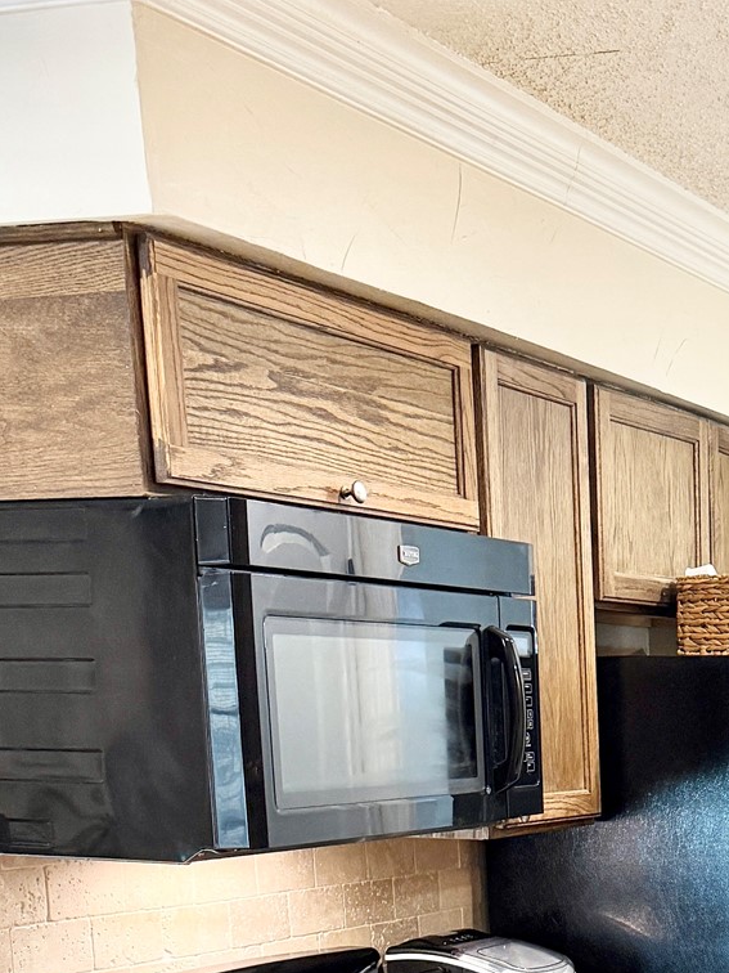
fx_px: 1825
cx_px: 841
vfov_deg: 27.2
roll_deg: -0.8
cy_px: 1090
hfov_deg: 21.2
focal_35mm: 65
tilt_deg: -12.6
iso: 250
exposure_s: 1/60
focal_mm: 6.76
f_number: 1.78
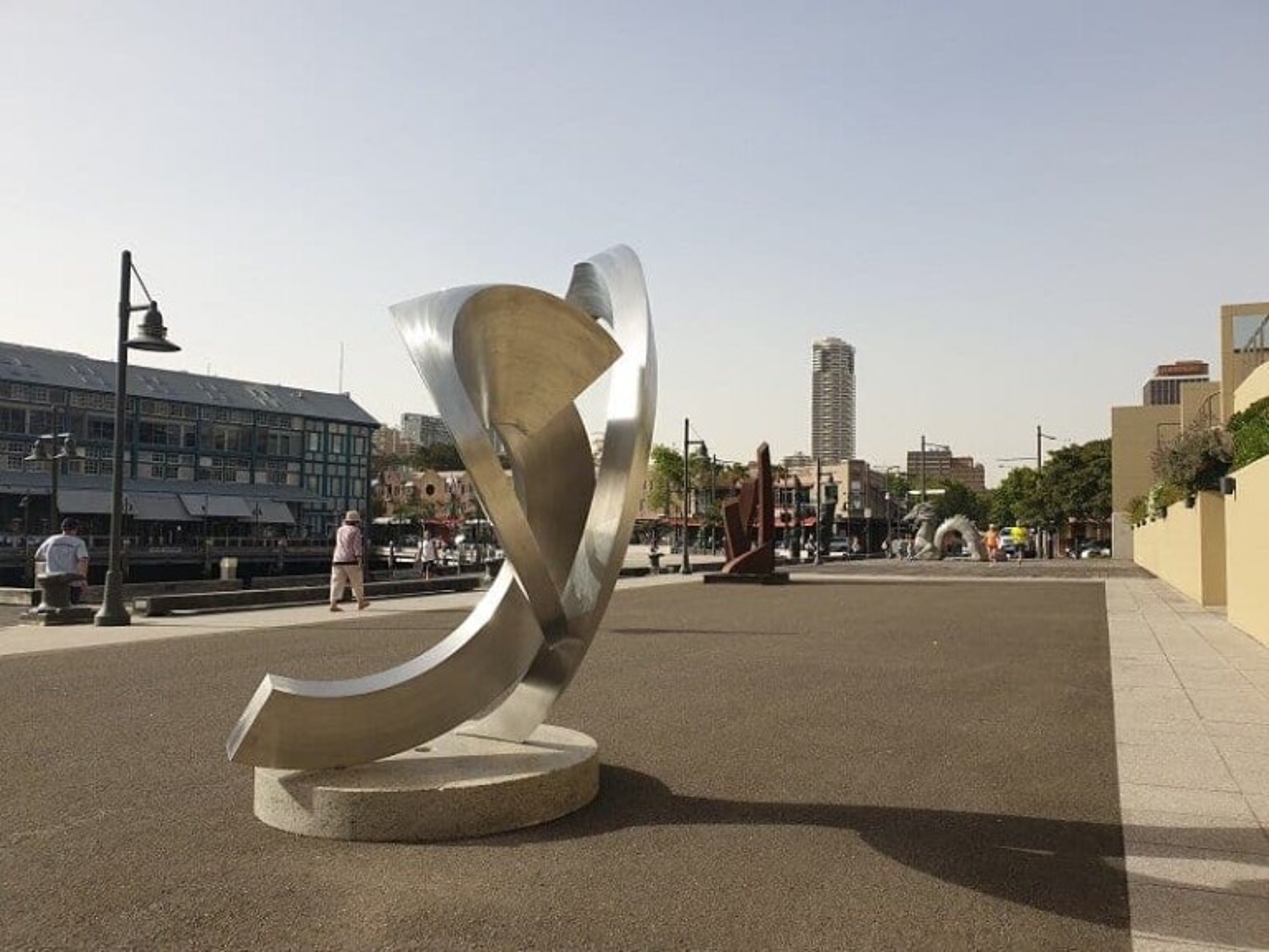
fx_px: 953
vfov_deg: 53.1
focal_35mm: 26
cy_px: 476
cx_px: 634
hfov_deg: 67.3
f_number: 2.4
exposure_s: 1/1120
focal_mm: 4.3
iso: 50
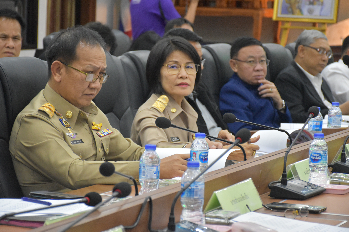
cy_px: 116
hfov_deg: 15.2
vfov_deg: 10.2
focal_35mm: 135
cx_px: 174
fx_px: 1309
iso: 2200
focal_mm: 90
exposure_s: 1/60
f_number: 5.3
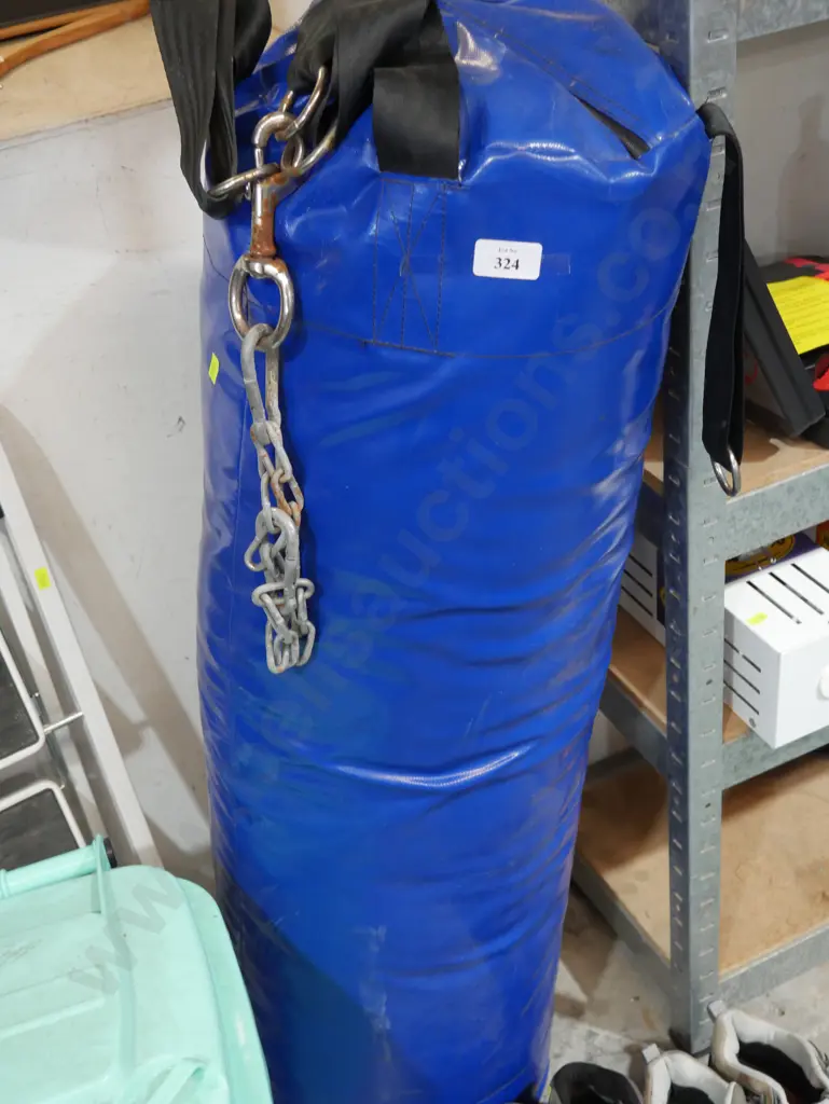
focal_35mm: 42
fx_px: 1340
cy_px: 552
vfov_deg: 44.8
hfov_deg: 34.4
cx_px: 414
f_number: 4.6
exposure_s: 1/60
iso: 1250
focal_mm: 21
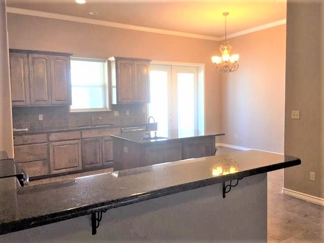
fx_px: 271
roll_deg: +0.3
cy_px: 122
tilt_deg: -3.4
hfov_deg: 61.7
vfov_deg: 48.2
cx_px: 162
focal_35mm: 29
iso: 40
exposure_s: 1/15
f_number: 2.2
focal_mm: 4.15
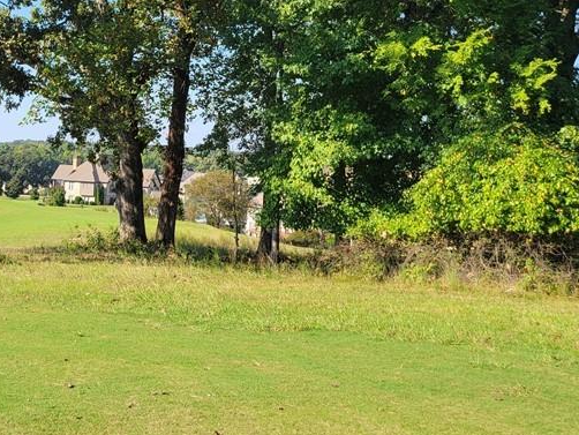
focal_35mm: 53
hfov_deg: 35.6
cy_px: 91
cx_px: 173
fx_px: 887
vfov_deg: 27.0
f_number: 1.8
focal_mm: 5.4
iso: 40
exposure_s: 1/1111
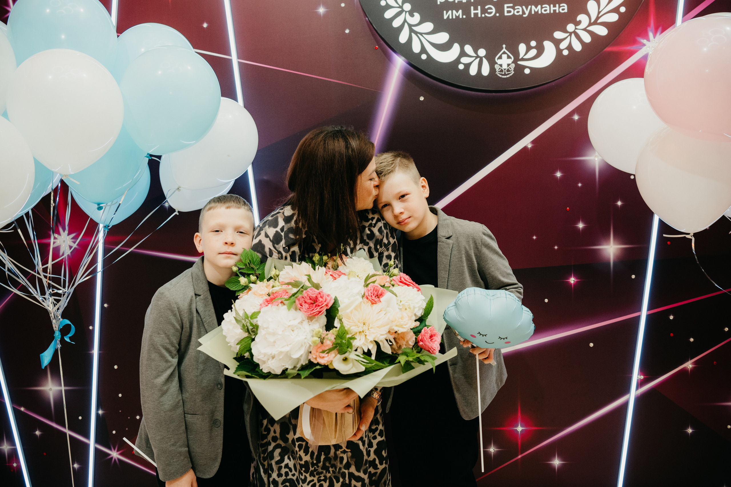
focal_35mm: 29
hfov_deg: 63.7
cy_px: 244
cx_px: 366
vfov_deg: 45.0
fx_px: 589
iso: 640
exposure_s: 1/160
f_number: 4
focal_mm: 29
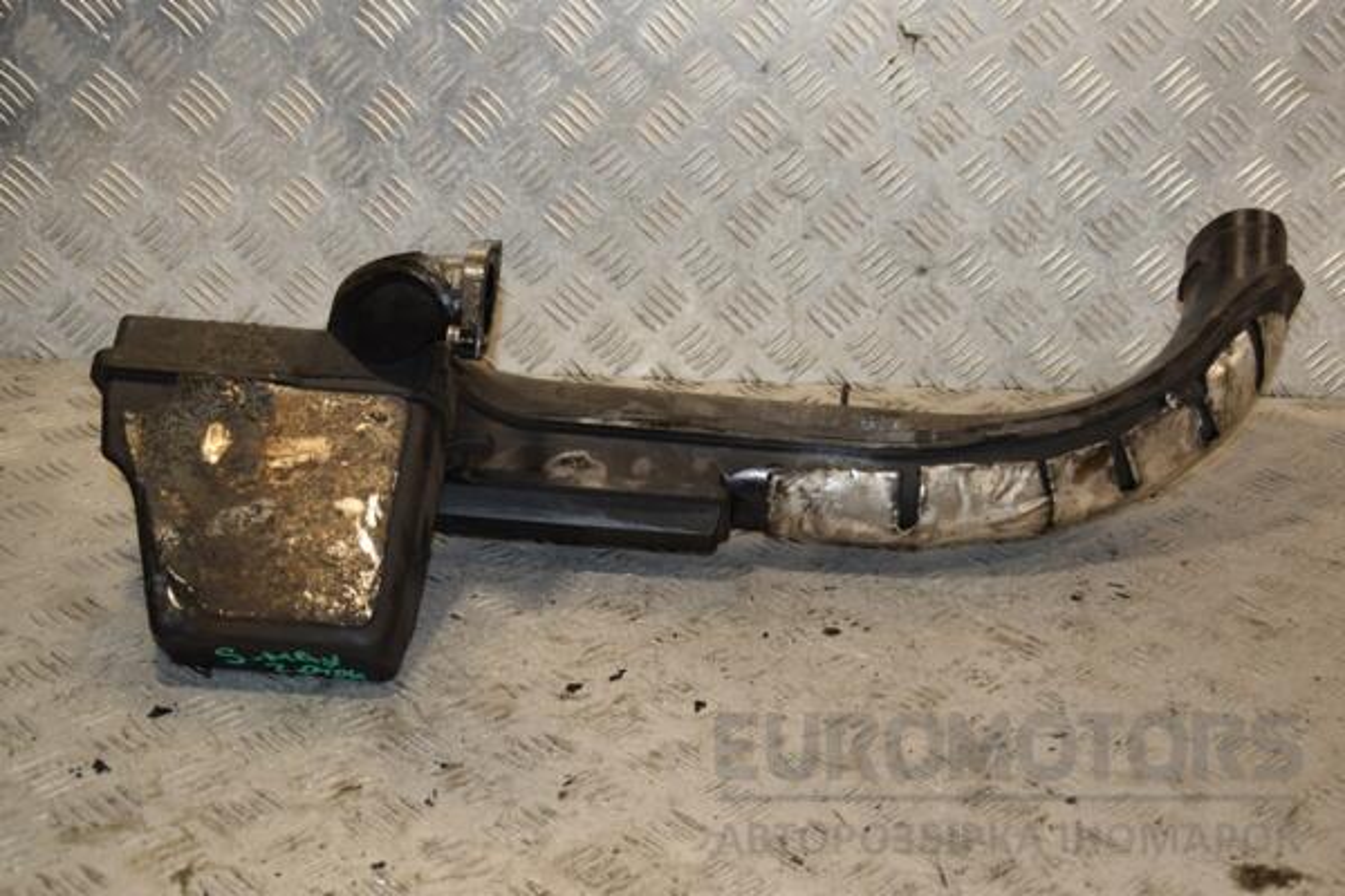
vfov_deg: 22.6
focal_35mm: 60
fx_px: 2241
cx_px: 672
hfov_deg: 33.4
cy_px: 448
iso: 800
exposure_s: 1/200
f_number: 6.3
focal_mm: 40
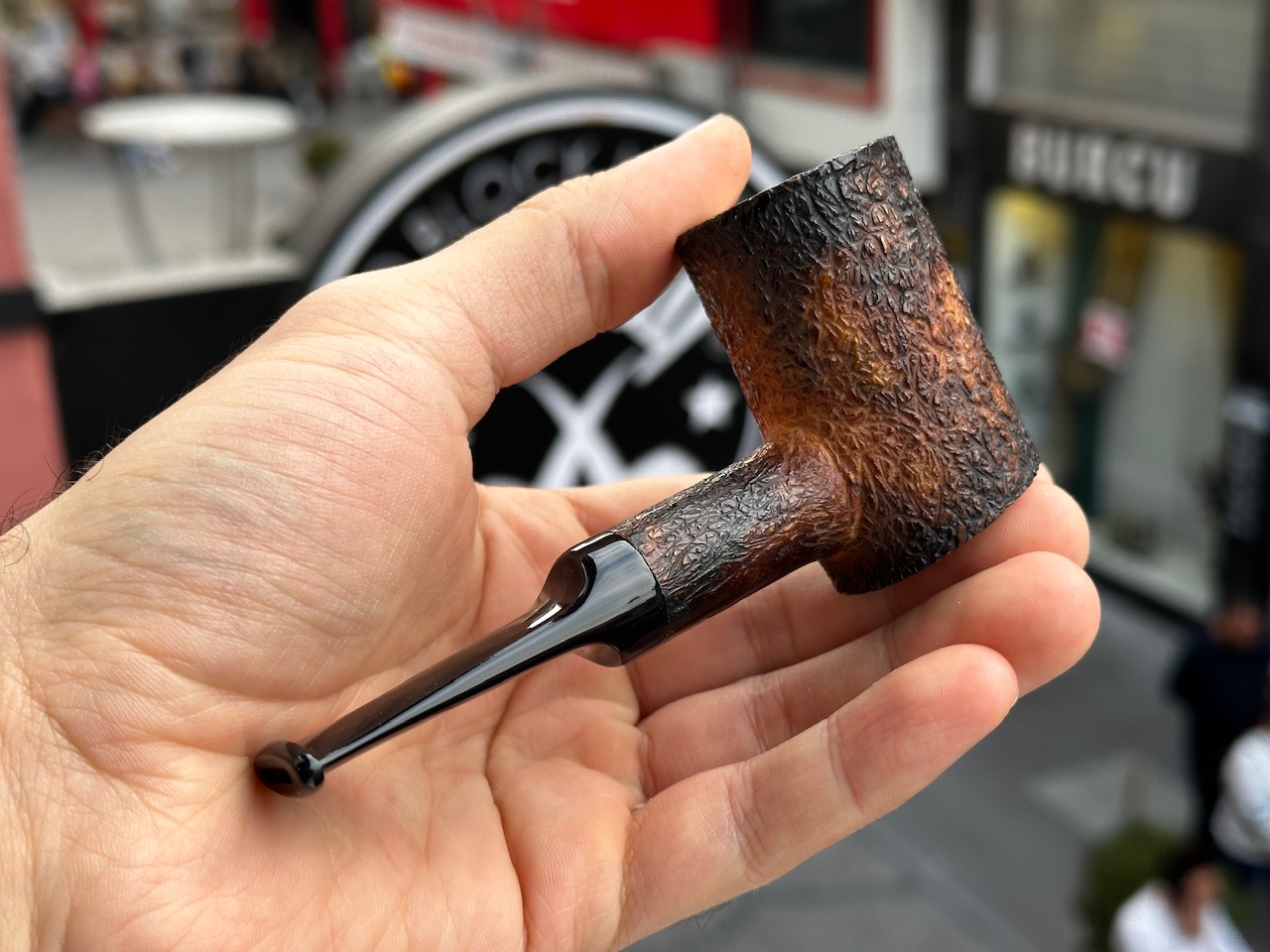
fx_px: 1761
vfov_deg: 30.3
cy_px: 476
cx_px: 635
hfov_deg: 39.7
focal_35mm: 48
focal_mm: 6.86
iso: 64
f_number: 1.78
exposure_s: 1/156
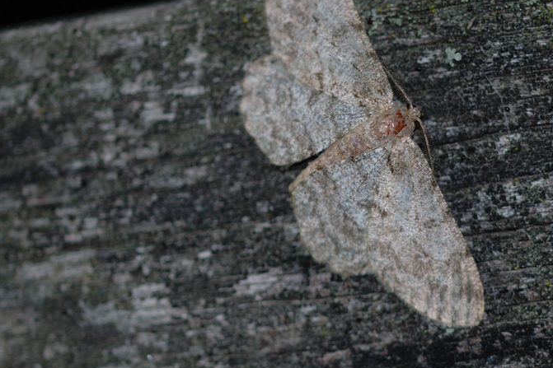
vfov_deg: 6.1
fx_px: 3466
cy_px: 155
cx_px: 369
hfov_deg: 9.1
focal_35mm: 226
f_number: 3.8
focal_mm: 105
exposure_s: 1/250
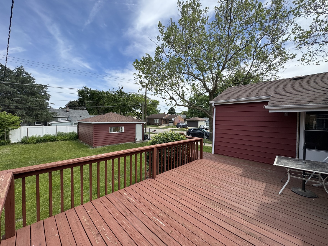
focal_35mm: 14
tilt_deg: -2.4
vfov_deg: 85.7
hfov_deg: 102.1
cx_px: 164
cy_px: 123
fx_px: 133
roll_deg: -1.5
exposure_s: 1/1110
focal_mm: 2.22
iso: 50
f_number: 2.2
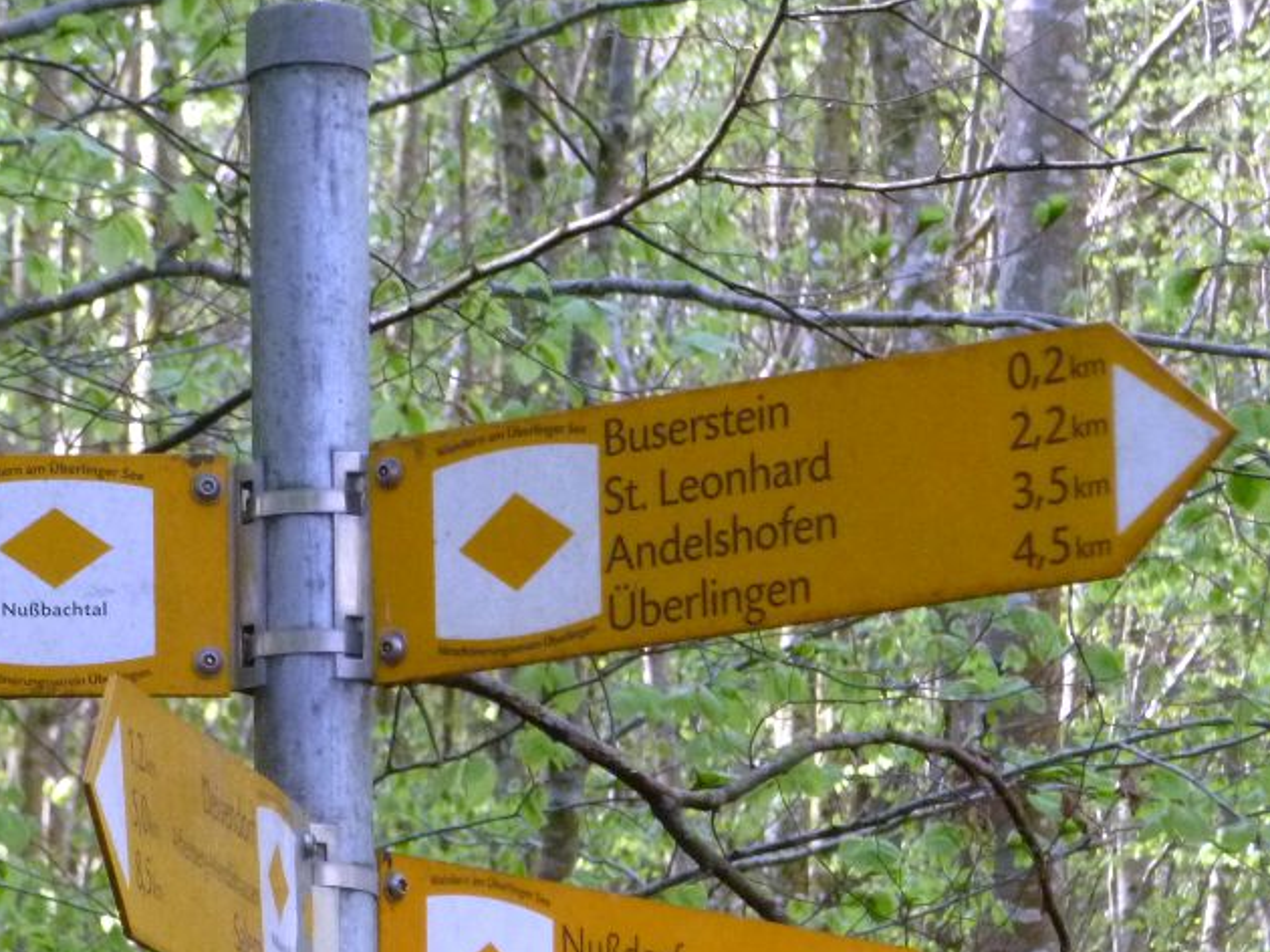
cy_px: 732
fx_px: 13569
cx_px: 202
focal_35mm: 370
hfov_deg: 5.4
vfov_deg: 4.0
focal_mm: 32.4
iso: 400
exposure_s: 1/80
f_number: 5.8
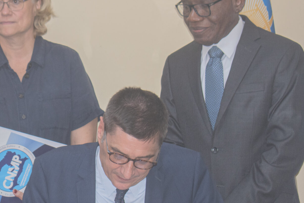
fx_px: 1453
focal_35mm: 172
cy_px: 155
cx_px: 48
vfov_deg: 8.0
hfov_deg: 11.9
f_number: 5.6
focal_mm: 55
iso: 250
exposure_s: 1/50
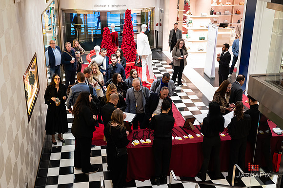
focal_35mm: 41
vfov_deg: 32.7
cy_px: 90
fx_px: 321
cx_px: 135
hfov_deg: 47.6
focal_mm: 39
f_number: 3.2
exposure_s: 1/160
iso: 2000
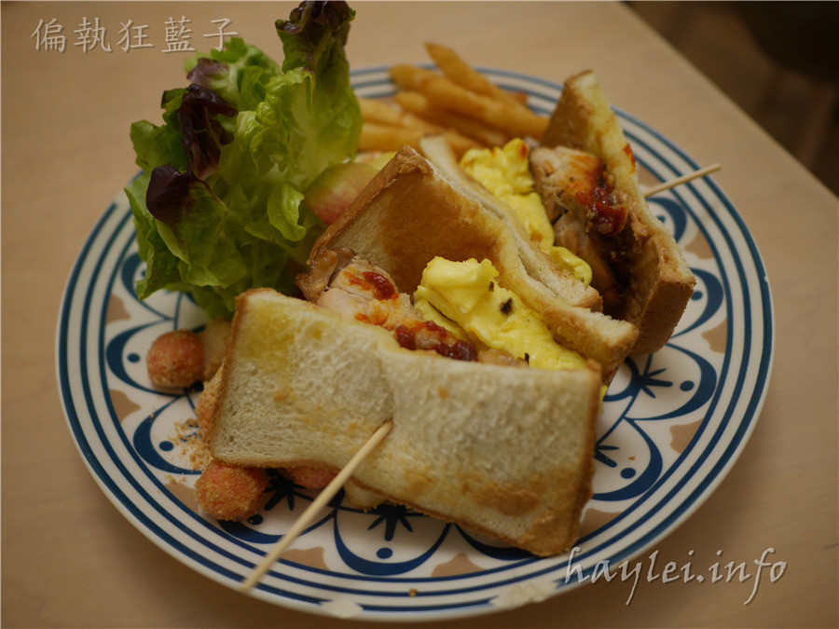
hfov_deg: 60.0
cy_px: 314
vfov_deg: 46.8
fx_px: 727
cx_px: 420
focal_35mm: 30
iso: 200
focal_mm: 15
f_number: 1.7
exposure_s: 1/60
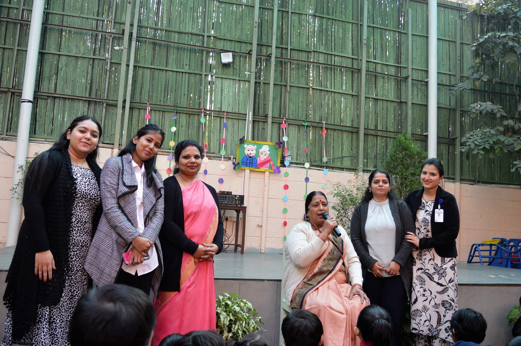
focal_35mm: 34
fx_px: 499
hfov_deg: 55.2
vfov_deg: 38.3
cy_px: 173
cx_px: 260
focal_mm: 23
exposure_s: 1/80
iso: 400
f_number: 4.5
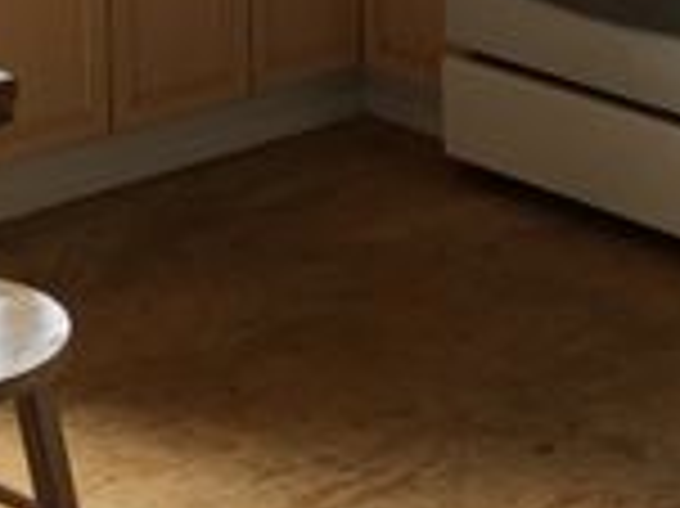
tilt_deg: -4.4
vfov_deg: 11.0
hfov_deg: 15.9
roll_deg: +0.3
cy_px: -472
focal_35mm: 123
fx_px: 2414
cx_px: 140
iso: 32
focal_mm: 3.3
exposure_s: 1/60
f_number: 2.4
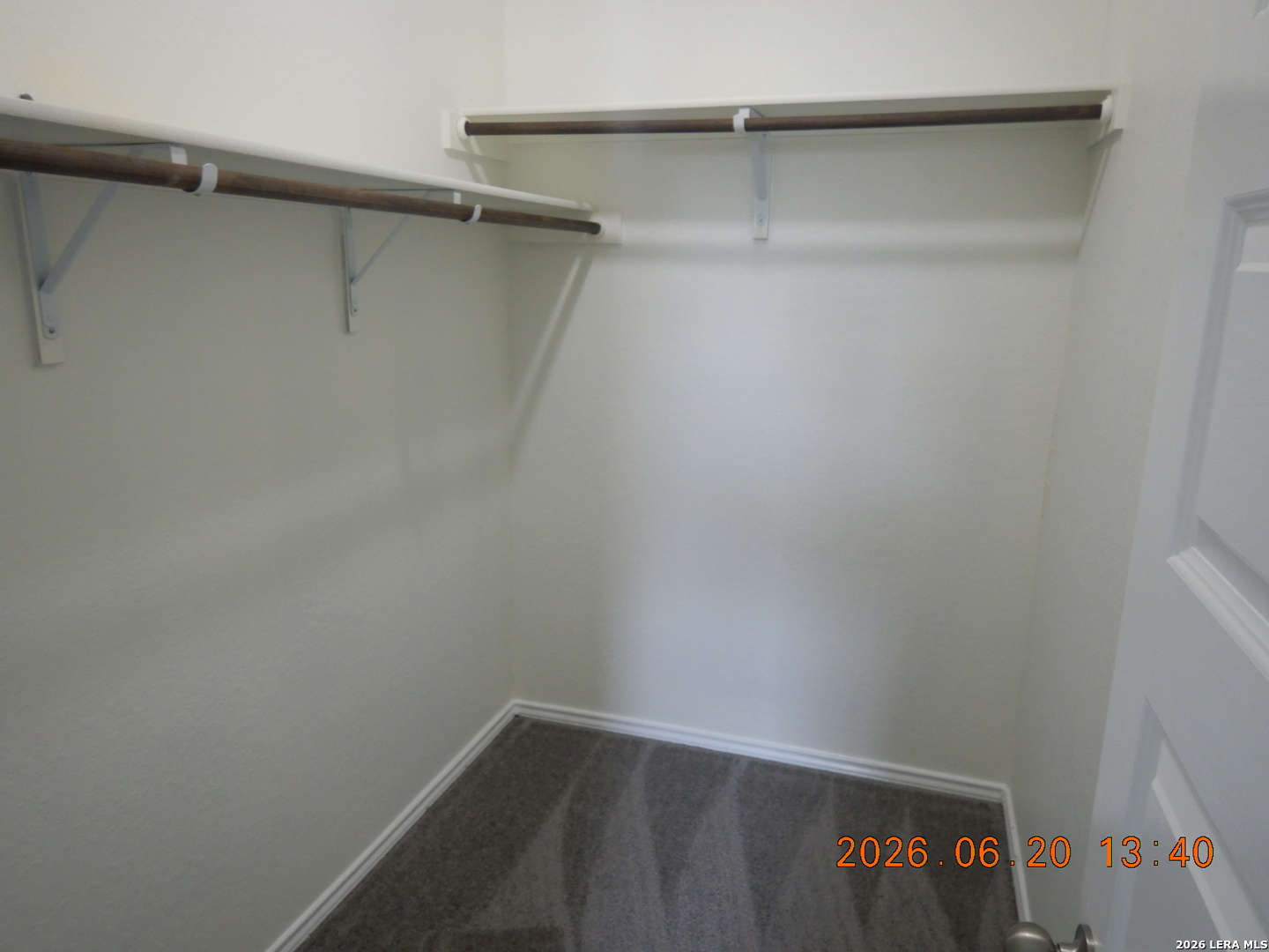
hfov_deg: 71.6
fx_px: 880
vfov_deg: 56.8
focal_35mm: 24
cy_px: 476
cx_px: 634
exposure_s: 1/30
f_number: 2.8
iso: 200
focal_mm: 4.3
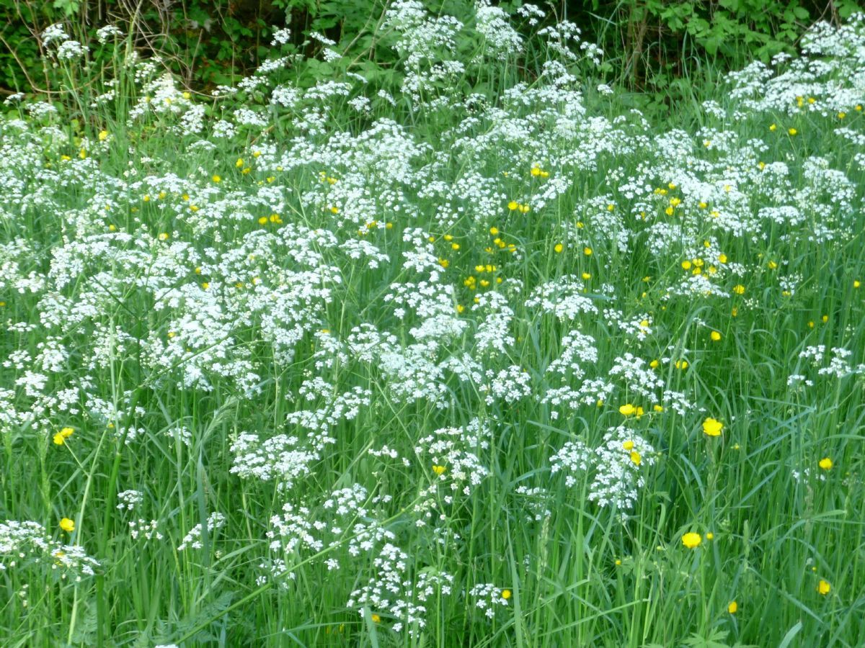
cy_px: 324
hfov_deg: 20.4
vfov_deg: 15.4
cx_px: 432
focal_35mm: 96
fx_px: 2399
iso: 125
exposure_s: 1/30
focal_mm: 15.7
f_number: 4.7
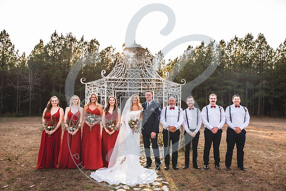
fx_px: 232
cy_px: 95
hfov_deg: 63.4
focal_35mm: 29
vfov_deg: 44.8
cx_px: 143
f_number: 5.6
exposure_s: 1/250
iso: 320
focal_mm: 29
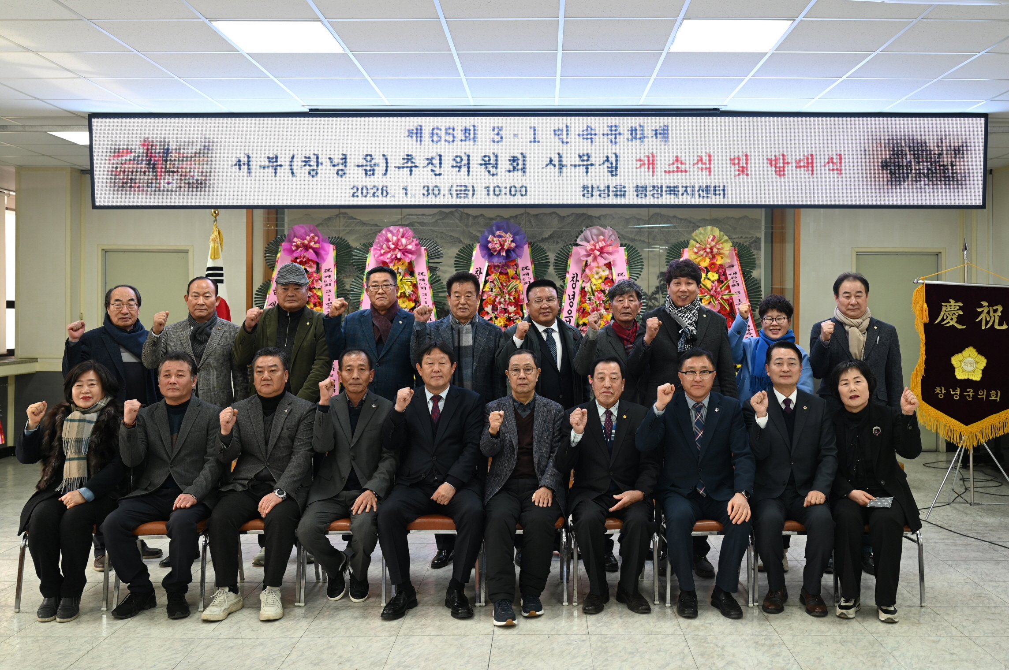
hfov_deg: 60.3
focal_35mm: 31
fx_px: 868
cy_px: 335
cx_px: 504
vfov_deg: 42.2
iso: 200
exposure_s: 1/50
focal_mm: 31
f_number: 3.5
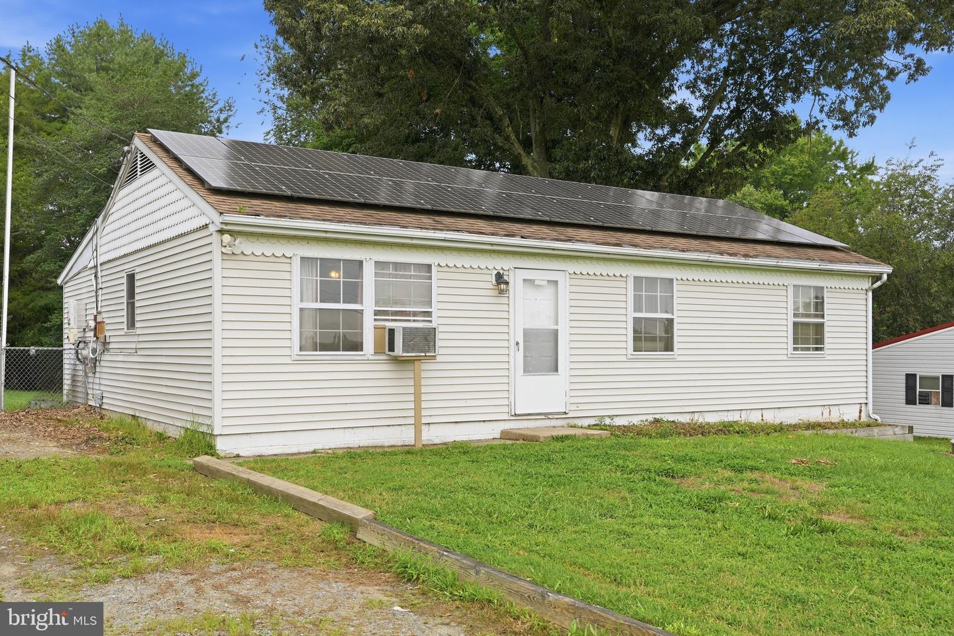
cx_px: 477
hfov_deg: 54.4
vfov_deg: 37.9
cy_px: 318
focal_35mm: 35
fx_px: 927
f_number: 8
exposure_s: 1/320
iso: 200
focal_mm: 35
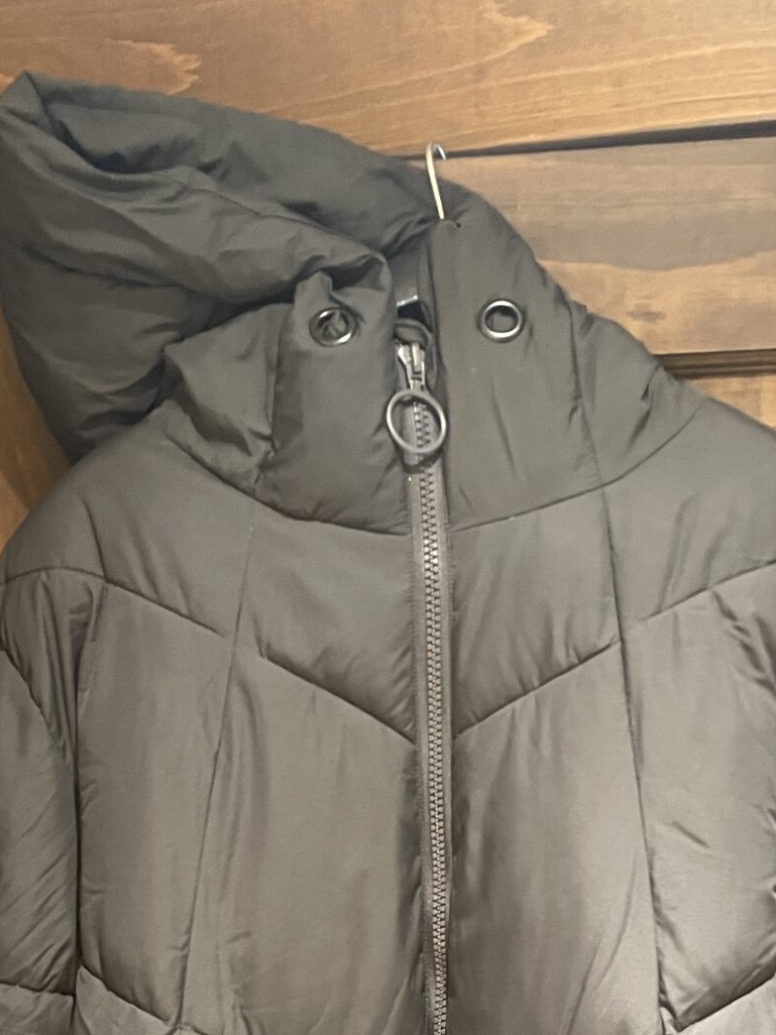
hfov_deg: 28.6
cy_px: 1011
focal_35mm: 51
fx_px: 1524
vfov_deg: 34.4
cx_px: 394
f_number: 1.6
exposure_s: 1/30
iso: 640
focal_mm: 4.2
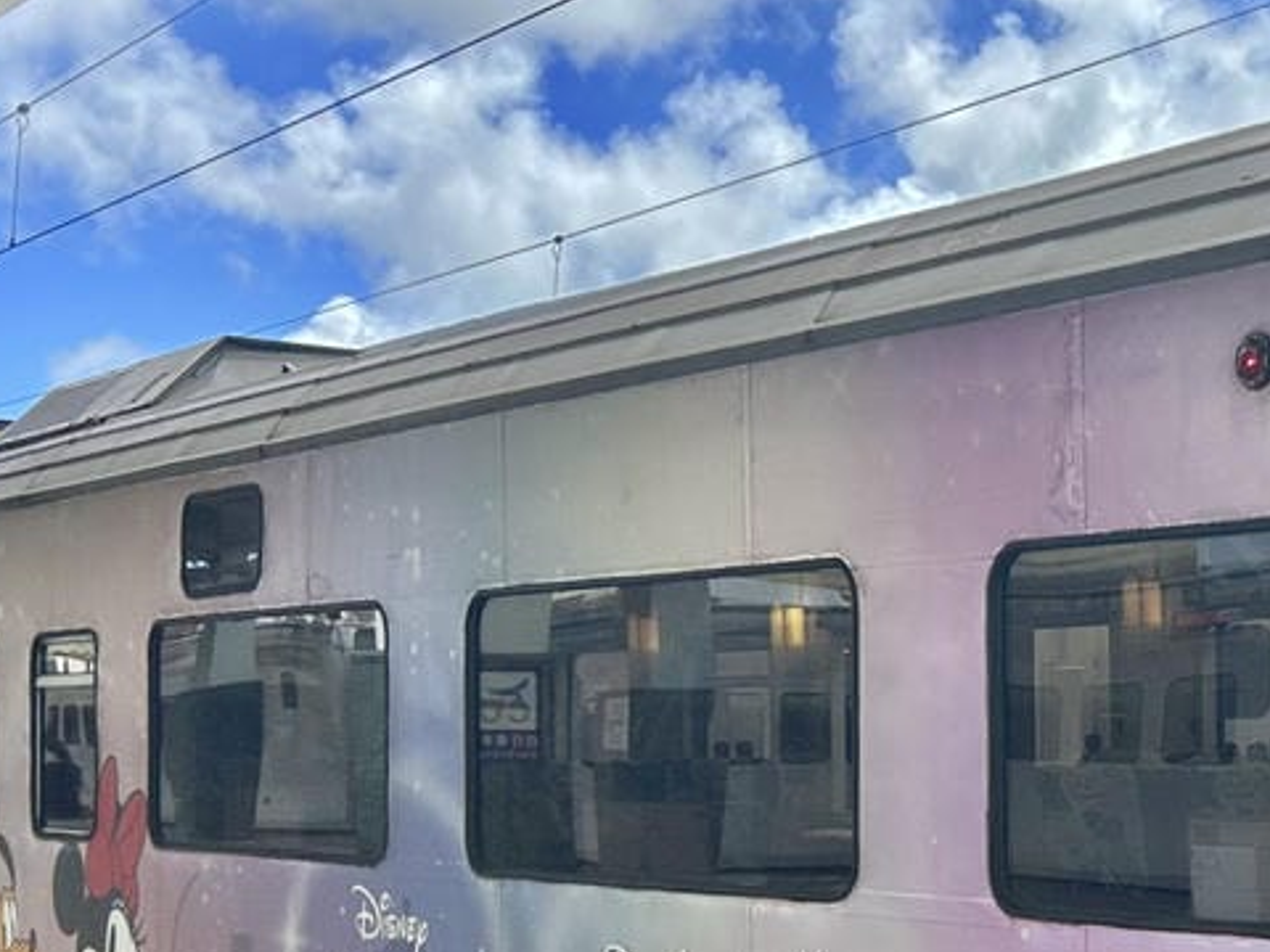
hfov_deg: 27.9
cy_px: 637
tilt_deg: +1.9
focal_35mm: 65
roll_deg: +0.8
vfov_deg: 22.5
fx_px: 2385
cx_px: 1296
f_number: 1.5
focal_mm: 5.7
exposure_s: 1/3831
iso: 50
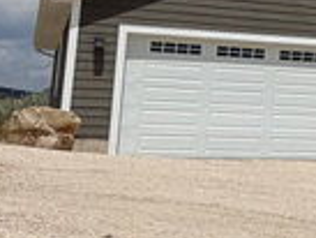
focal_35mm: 112
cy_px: -7
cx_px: 722
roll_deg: +0.1
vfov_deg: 13.1
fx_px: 1023
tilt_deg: +11.1
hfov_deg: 13.6
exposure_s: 1/9091
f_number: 1.78
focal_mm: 6.76
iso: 80
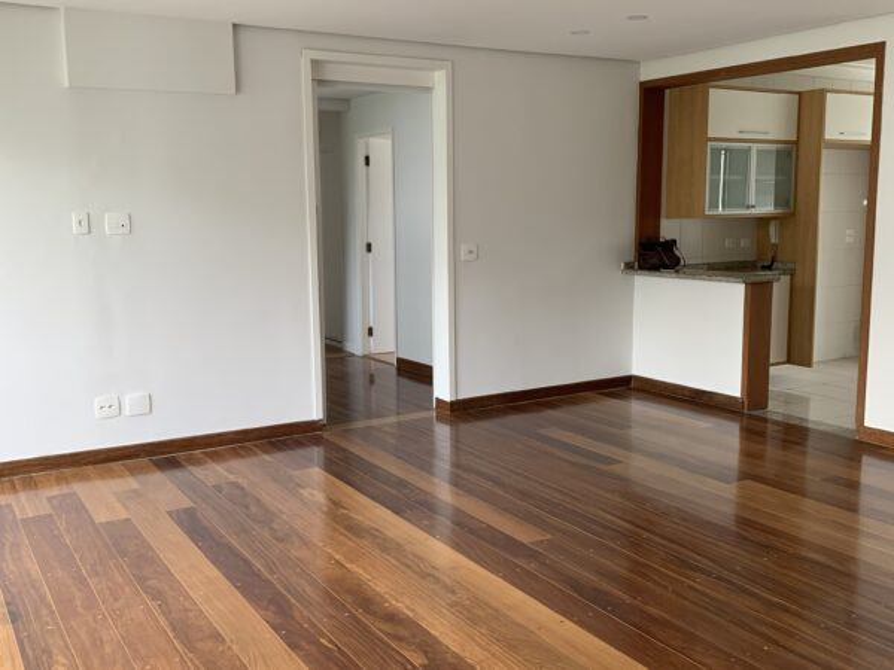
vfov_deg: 53.1
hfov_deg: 67.3
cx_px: 447
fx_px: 671
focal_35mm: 26
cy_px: 335
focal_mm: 4.25
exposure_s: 1/121
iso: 80
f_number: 1.8
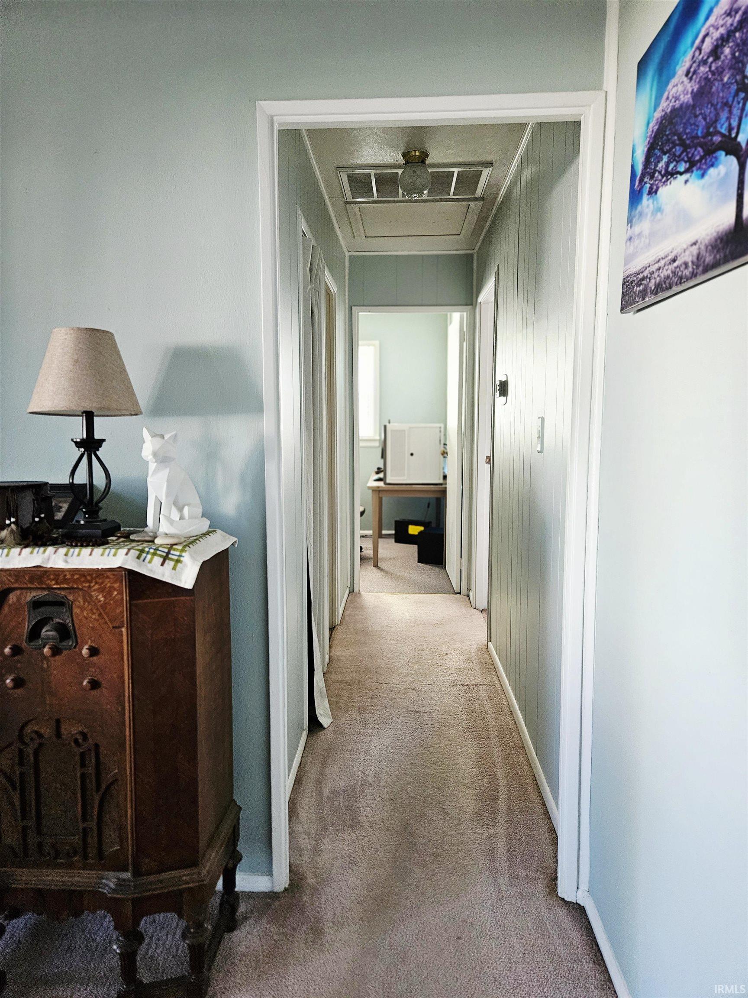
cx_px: 374
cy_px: 499
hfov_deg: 58.9
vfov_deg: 73.9
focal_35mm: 23
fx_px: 663
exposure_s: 1/120
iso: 640
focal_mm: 5.4
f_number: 1.8
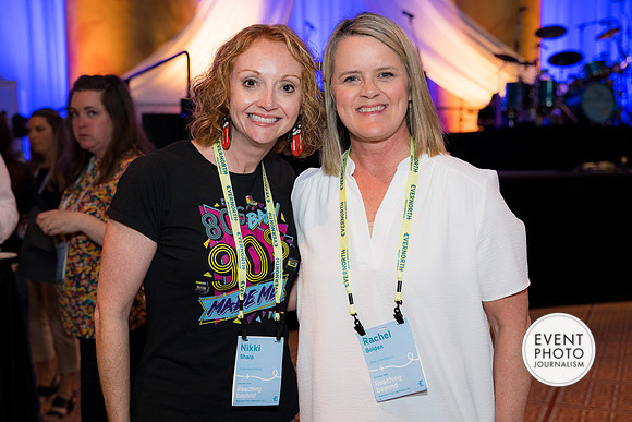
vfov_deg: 28.1
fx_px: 842
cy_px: 211
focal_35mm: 48
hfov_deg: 41.1
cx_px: 316
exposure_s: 1/100
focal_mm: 46
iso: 800
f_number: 4
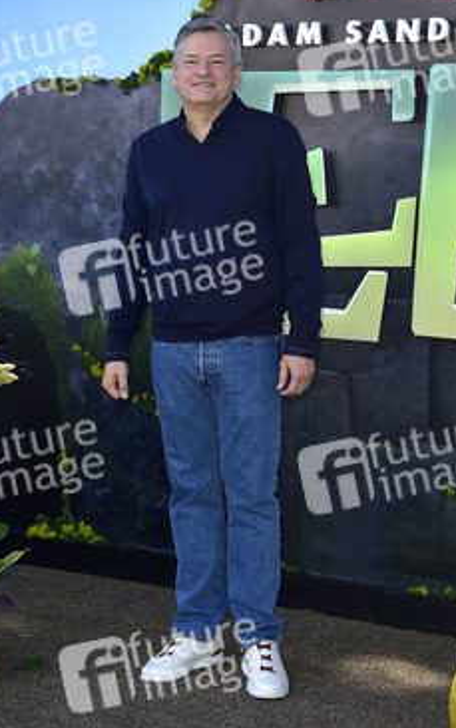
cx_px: 220
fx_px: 1371
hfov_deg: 18.9
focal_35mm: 69
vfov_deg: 29.8
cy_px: 368
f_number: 7.1
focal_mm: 62
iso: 125
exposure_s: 1/250
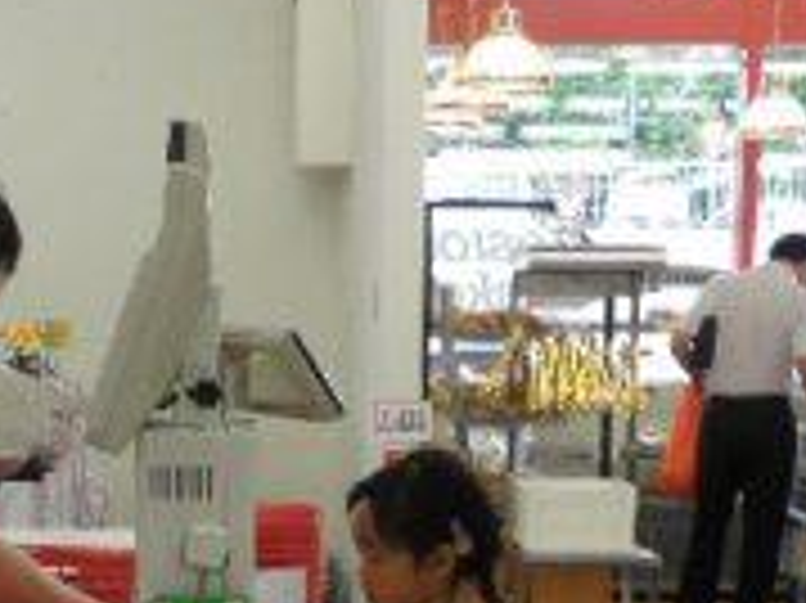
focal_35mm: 90
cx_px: 198
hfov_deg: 21.6
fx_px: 2094
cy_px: 693
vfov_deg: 15.9
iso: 64
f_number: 3.5
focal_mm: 6.3
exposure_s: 1/30
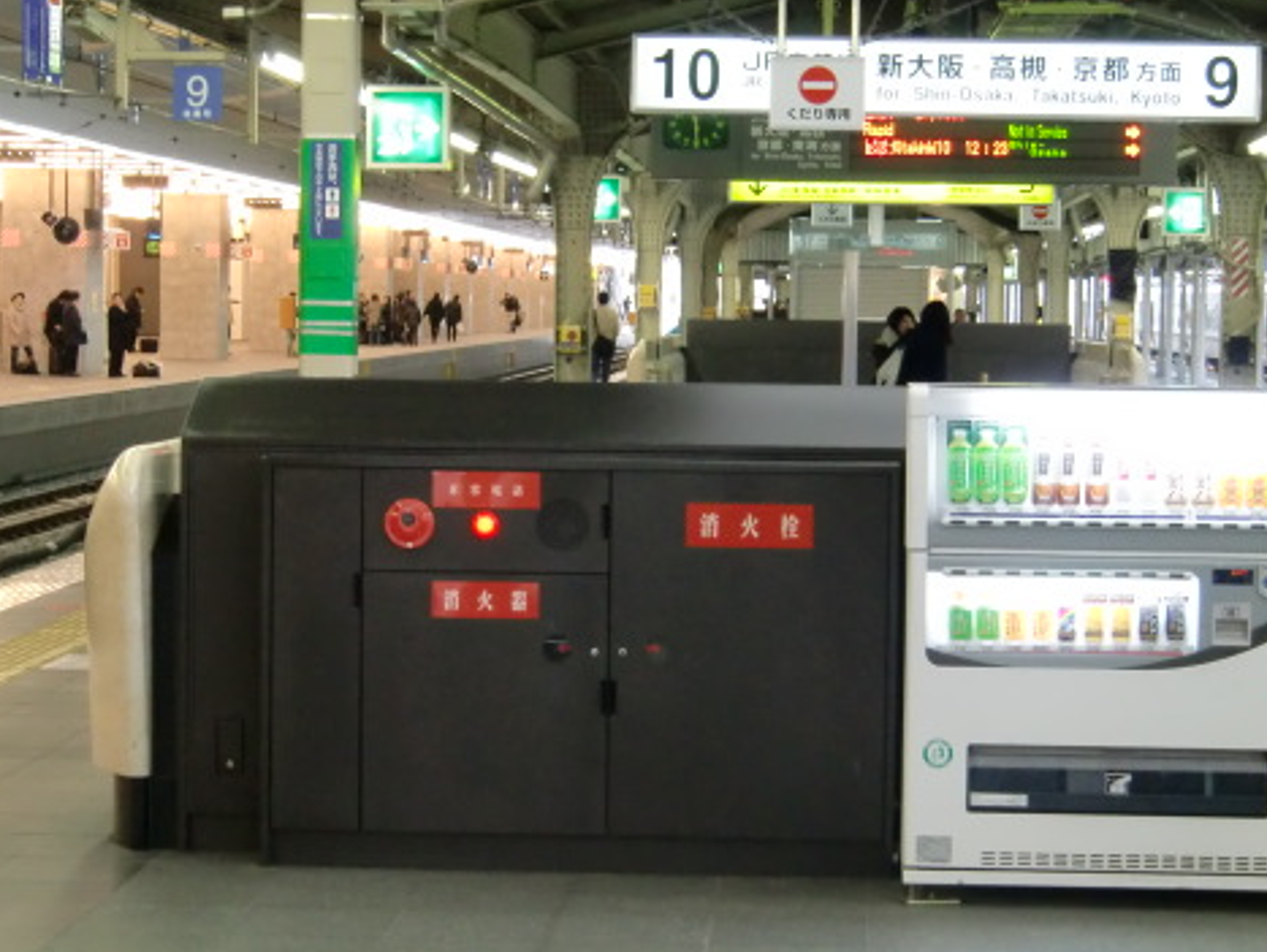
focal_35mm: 89
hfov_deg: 22.0
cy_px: 502
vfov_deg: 16.6
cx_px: 640
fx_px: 3260
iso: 400
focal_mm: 11.6
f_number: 4.4
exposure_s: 1/30
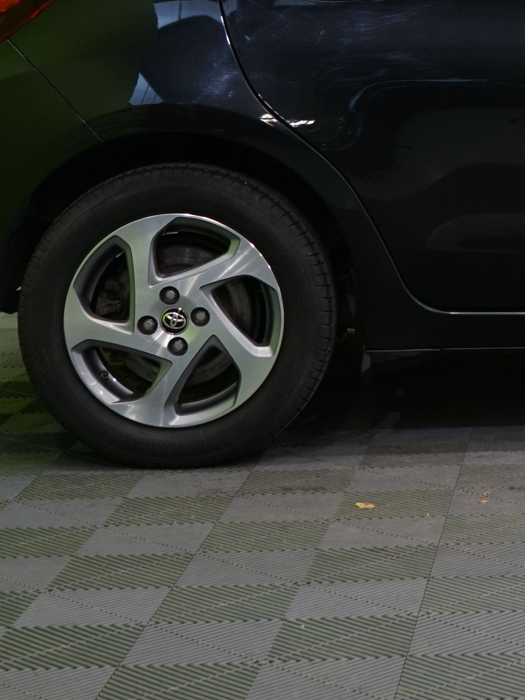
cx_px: 810
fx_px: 2225
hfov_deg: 12.7
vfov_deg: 17.6
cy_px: 37
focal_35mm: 110
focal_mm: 34
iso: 640
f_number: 6.3
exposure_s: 1/30
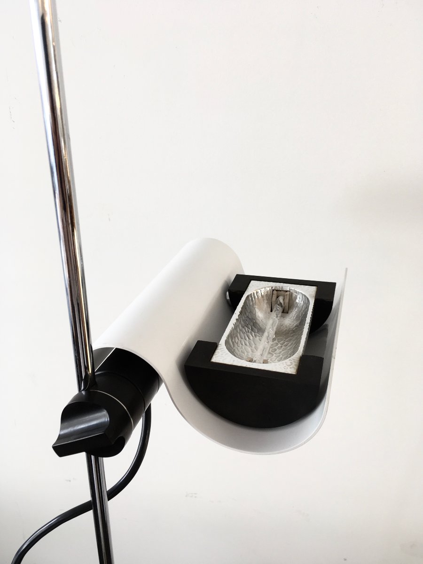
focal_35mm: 29
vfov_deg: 61.7
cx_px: 212
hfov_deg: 48.2
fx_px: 472
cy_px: 282
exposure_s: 1/50
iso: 25
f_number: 2.2
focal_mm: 4.15
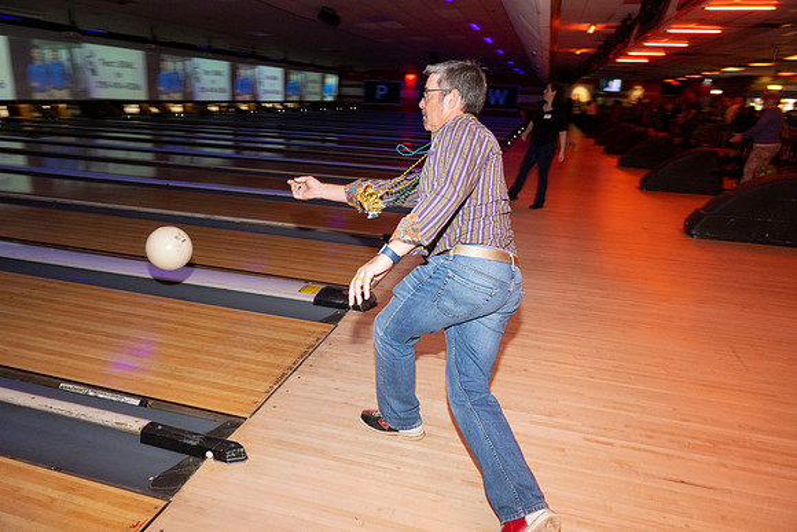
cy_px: 266
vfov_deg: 53.2
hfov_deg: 73.7
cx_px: 398
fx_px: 531
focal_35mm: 24
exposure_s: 1/100
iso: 2000
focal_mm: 24
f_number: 5.6
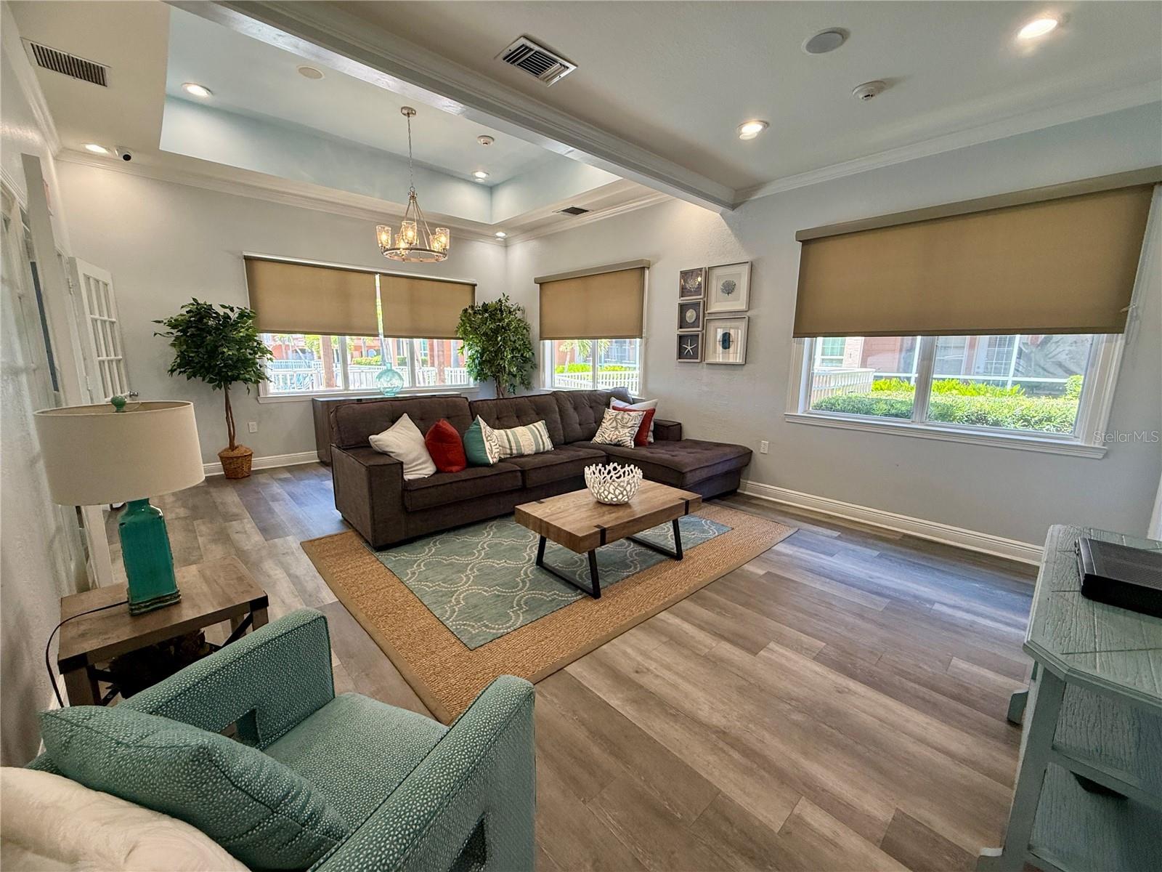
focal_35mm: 14
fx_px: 470
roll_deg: -0.6
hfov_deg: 102.1
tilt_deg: -9.7
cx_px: 581
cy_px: 436
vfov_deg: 85.7
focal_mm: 2.22
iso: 200
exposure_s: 1/120
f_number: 2.2
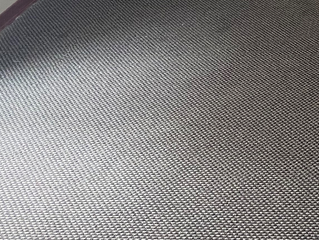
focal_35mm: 91
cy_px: -117
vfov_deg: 15.1
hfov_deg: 20.1
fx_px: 839
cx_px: 391
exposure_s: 1/60
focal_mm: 4.25
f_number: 1.8
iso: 200
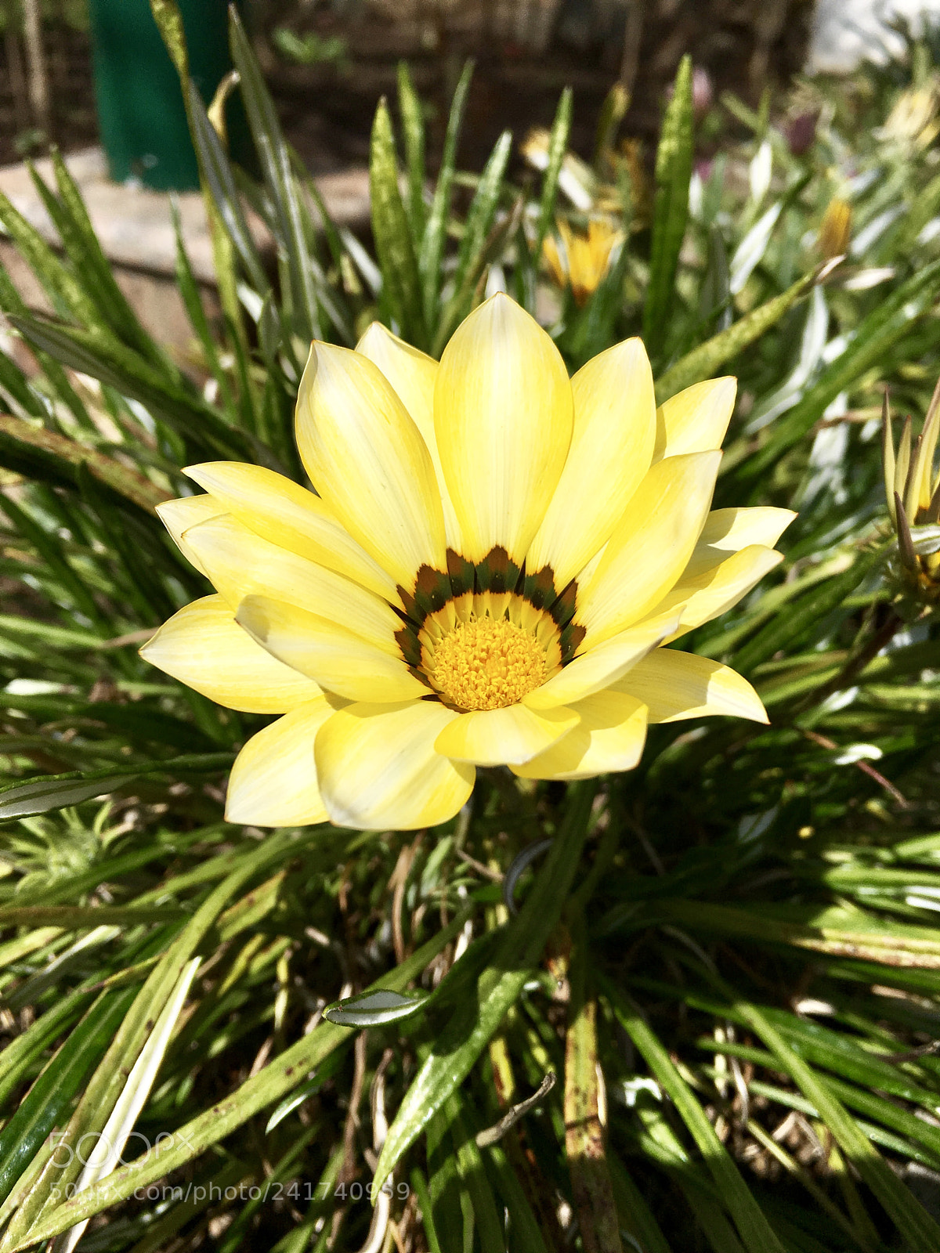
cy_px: 626
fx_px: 1050
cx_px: 470
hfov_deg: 48.2
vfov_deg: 61.7
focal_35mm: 29
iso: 25
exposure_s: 1/4274
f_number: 2.2
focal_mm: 4.15
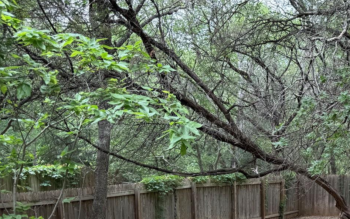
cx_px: 299
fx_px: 525
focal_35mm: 55
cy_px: 230
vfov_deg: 22.5
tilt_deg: -9.7
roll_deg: -0.7
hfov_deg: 35.2
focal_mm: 6.76
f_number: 1.78
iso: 80
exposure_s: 1/407
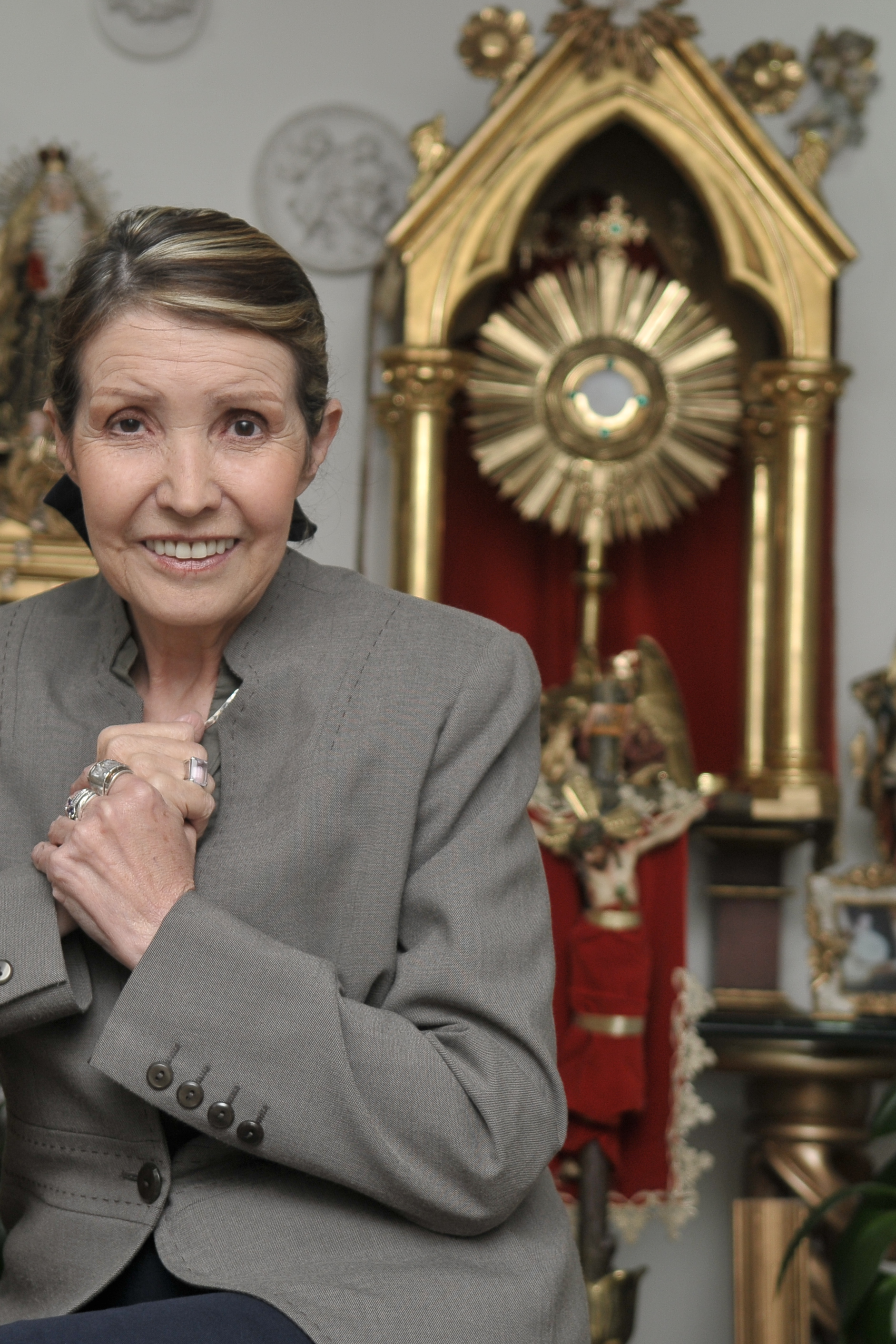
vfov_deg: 22.4
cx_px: 480
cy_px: 677
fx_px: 3397
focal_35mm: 91
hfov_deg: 15.0
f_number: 3.2
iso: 200
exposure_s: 1/100
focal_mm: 40
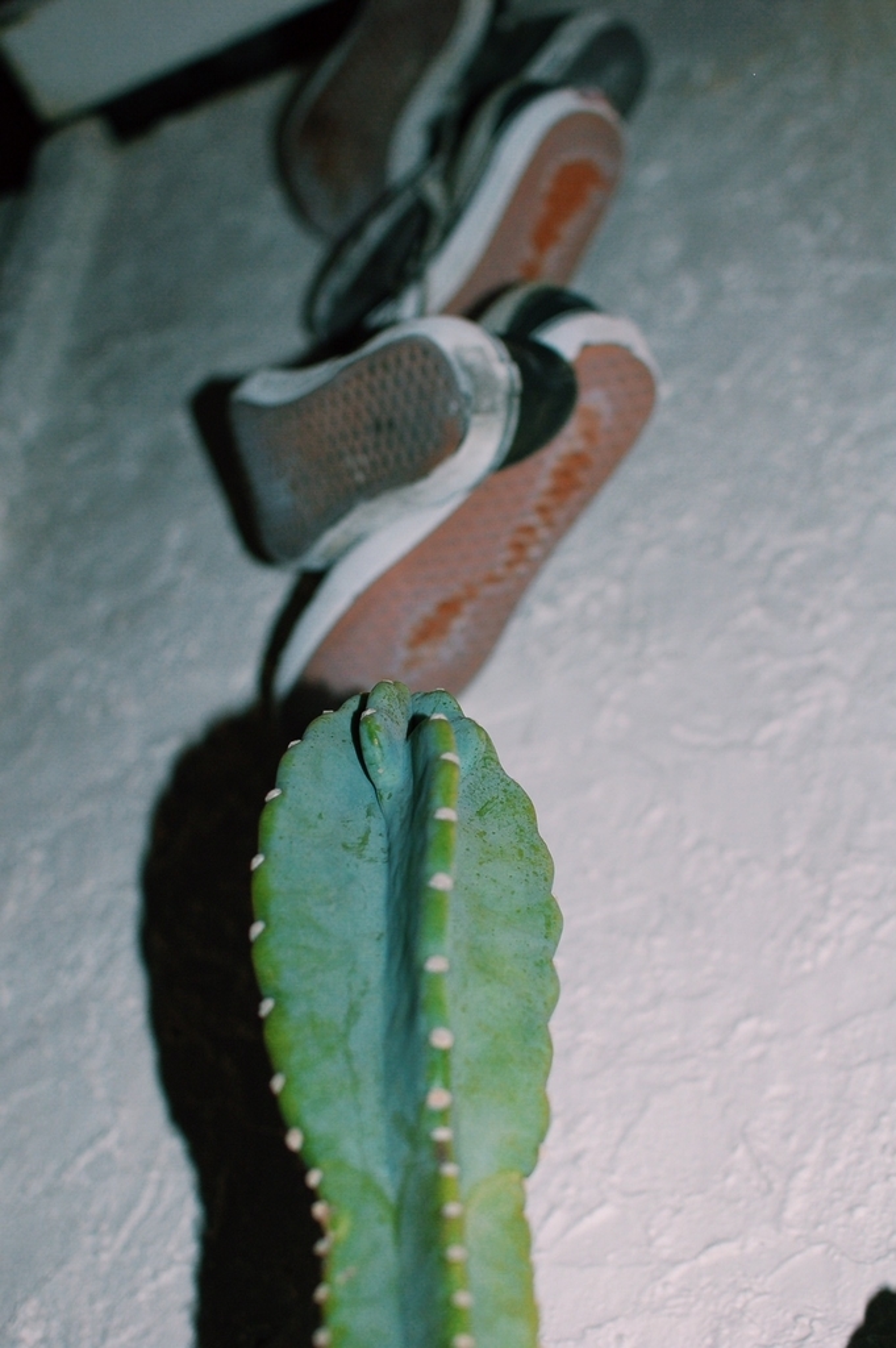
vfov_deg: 37.9
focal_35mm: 52
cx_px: 448
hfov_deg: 25.7
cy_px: 674
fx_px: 1963
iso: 400
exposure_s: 1/60
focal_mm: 35
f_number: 2.8
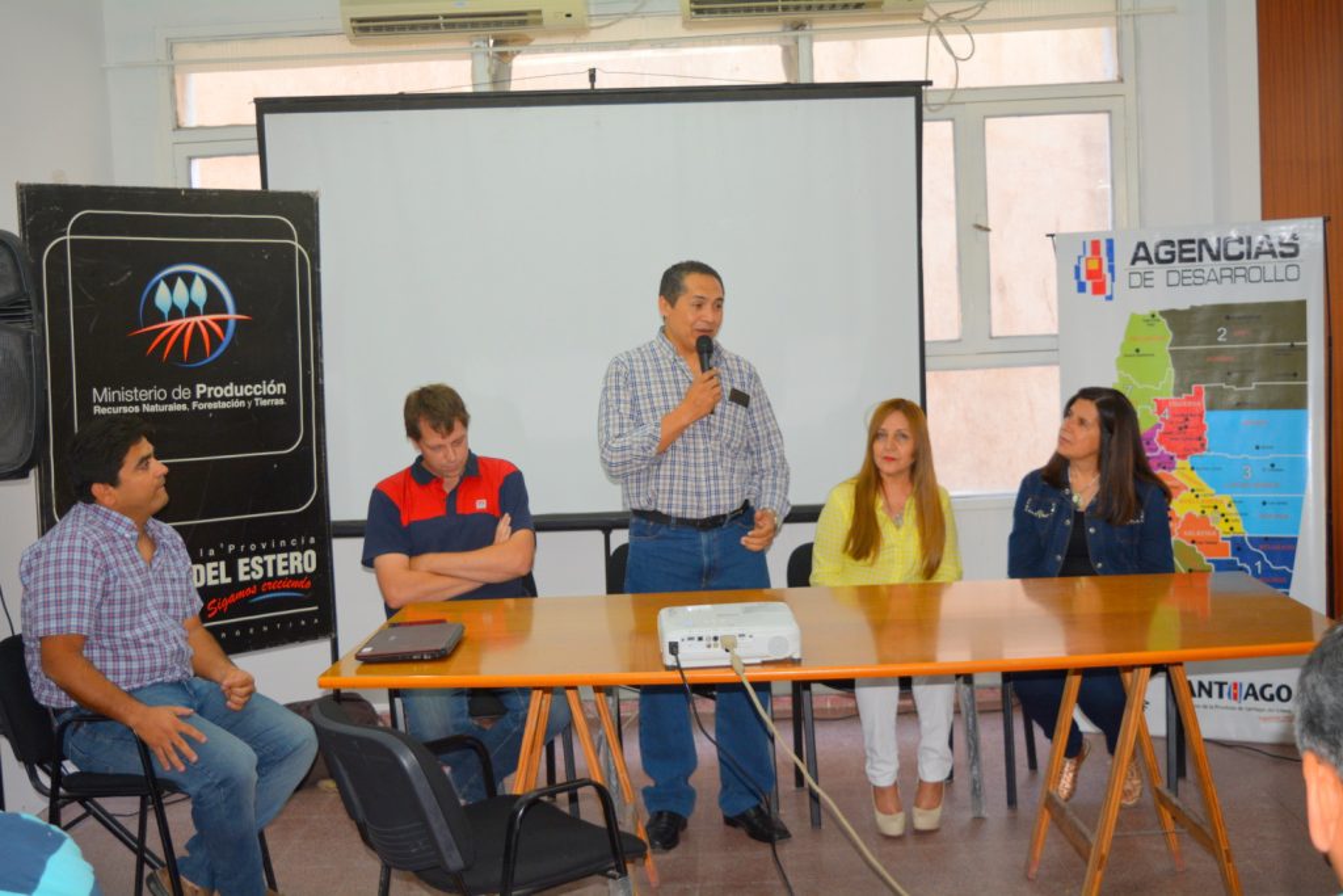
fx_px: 1623
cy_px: 448
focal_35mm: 44
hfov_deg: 45.0
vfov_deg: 30.9
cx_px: 672
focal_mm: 29
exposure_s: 1/60
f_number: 4.2
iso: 400
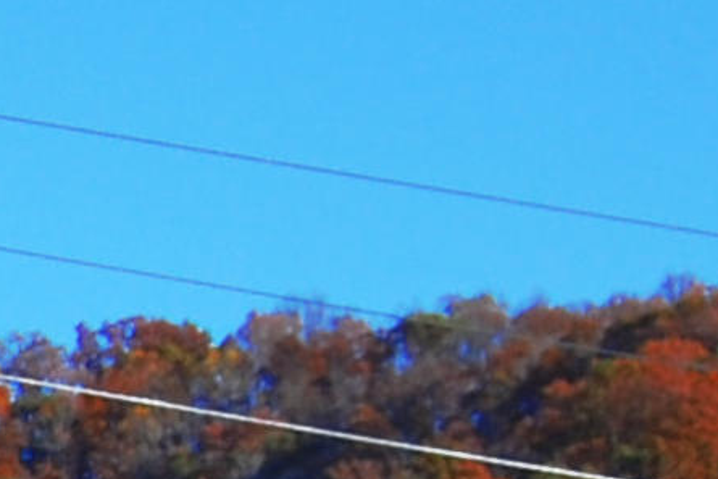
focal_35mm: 353
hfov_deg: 5.6
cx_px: -1136
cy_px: 1024
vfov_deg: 3.8
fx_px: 7050
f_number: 4.8
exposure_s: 1/1250
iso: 280
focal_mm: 35
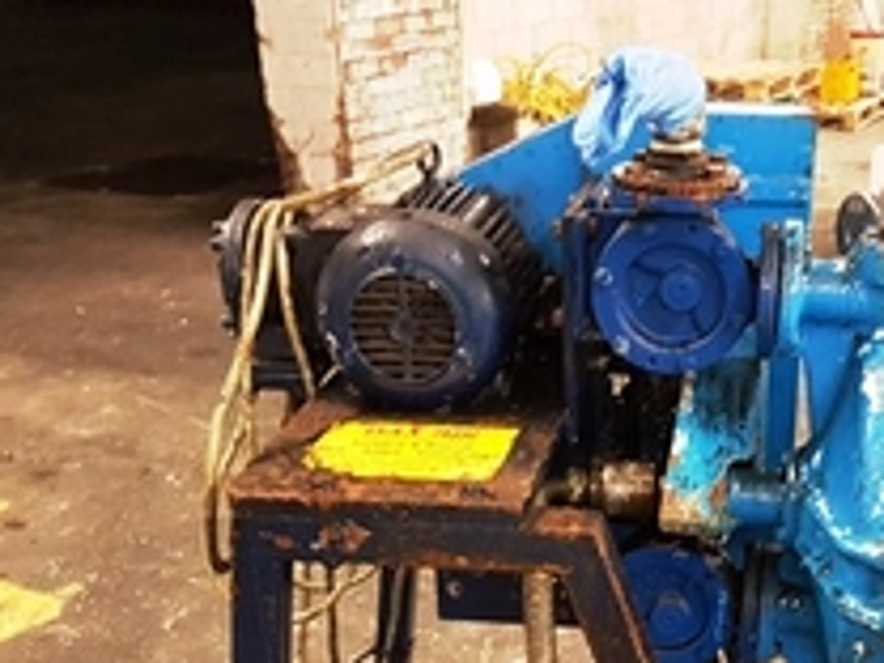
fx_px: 1277
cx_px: 633
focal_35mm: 50
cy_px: 608
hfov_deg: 37.5
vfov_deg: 27.9
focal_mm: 4.2
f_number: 1.7
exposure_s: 1/11
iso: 200
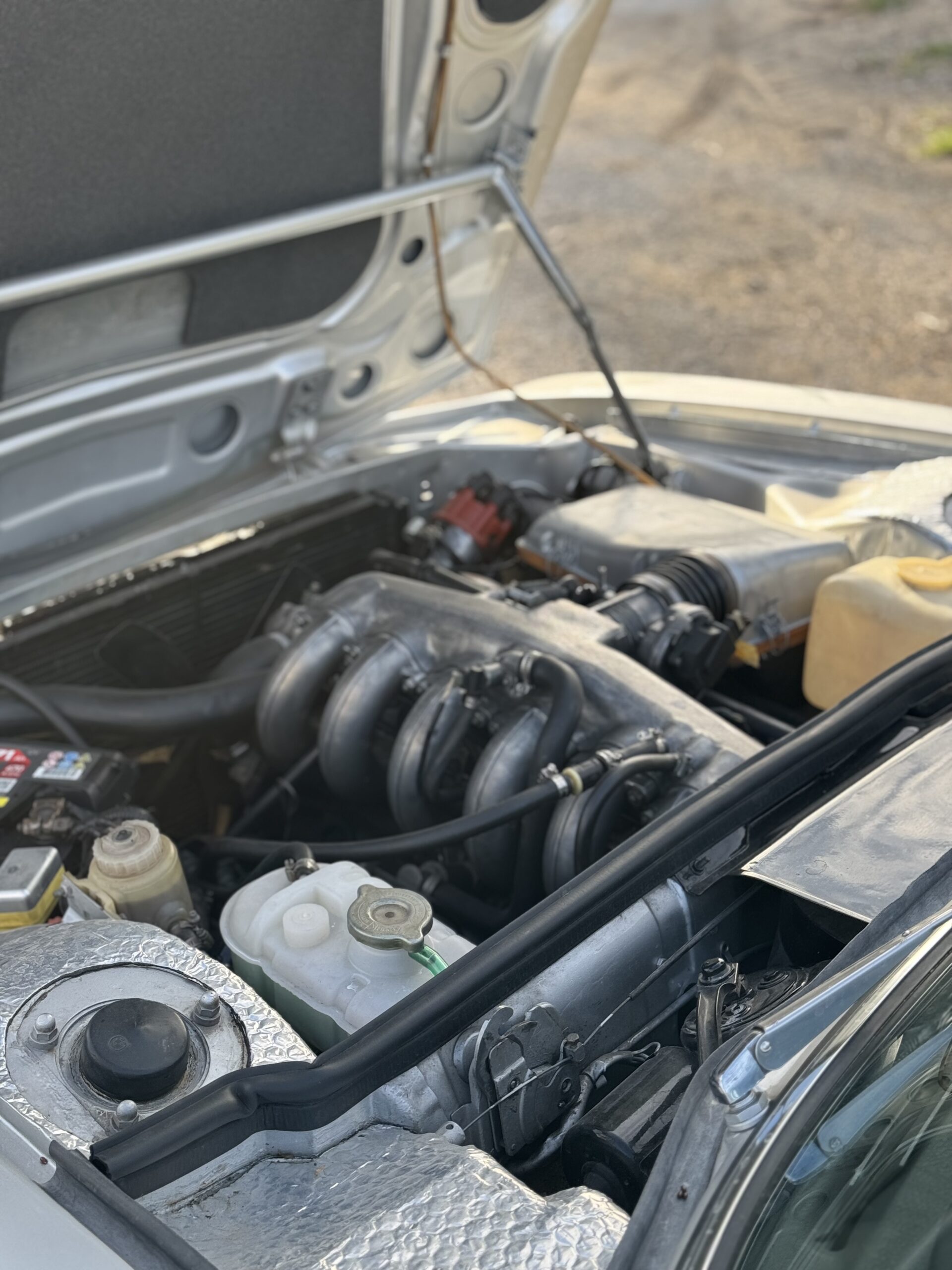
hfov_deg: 30.3
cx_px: 476
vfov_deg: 39.7
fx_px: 1760
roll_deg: -1.1
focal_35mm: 48
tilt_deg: -27.3
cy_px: 635
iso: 64
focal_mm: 6.76
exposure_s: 1/588
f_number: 1.78
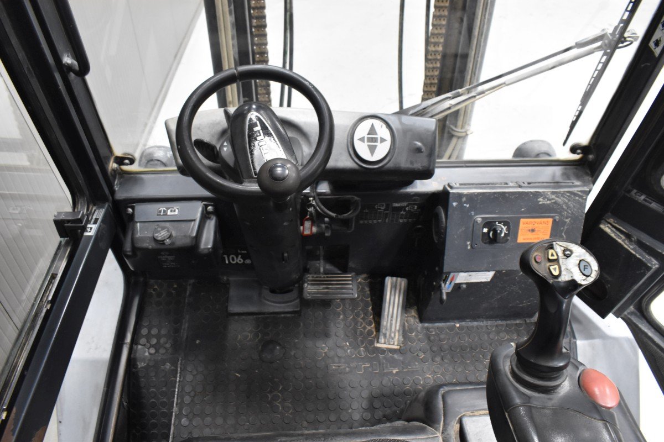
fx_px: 498
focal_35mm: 27
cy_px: 221
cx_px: 332
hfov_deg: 67.4
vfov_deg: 47.9
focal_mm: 18
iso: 1600
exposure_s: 1/13
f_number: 5.6
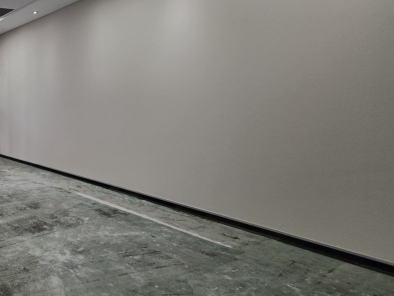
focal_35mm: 28
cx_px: -24
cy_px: 139
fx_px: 319
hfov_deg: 48.3
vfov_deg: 49.7
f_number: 2.2
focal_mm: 1.7
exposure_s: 1/103
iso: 25
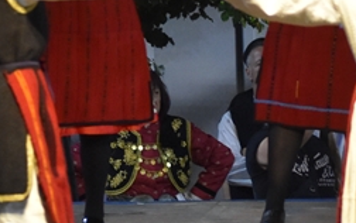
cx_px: 209
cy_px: 26
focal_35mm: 608
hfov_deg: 3.5
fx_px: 5904
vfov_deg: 2.2
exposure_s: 1/125
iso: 2000
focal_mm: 98
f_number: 4.8
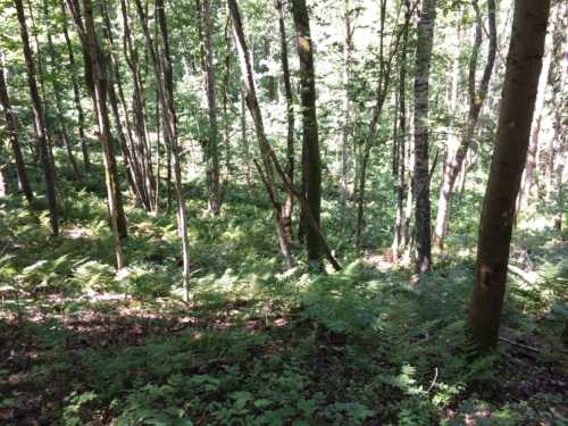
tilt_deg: -23.6
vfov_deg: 48.2
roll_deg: +2.4
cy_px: 213
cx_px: 284
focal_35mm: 29
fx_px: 476
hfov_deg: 61.7
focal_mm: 4.15
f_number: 2.2
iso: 32
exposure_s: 1/33
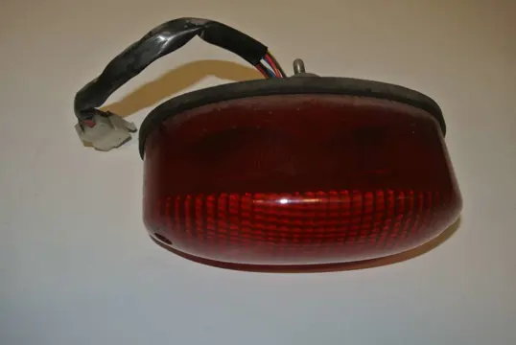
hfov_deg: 54.4
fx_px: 502
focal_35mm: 35
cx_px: 258
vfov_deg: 37.9
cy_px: 172
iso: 200
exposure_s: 1/60
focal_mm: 13.1
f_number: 4
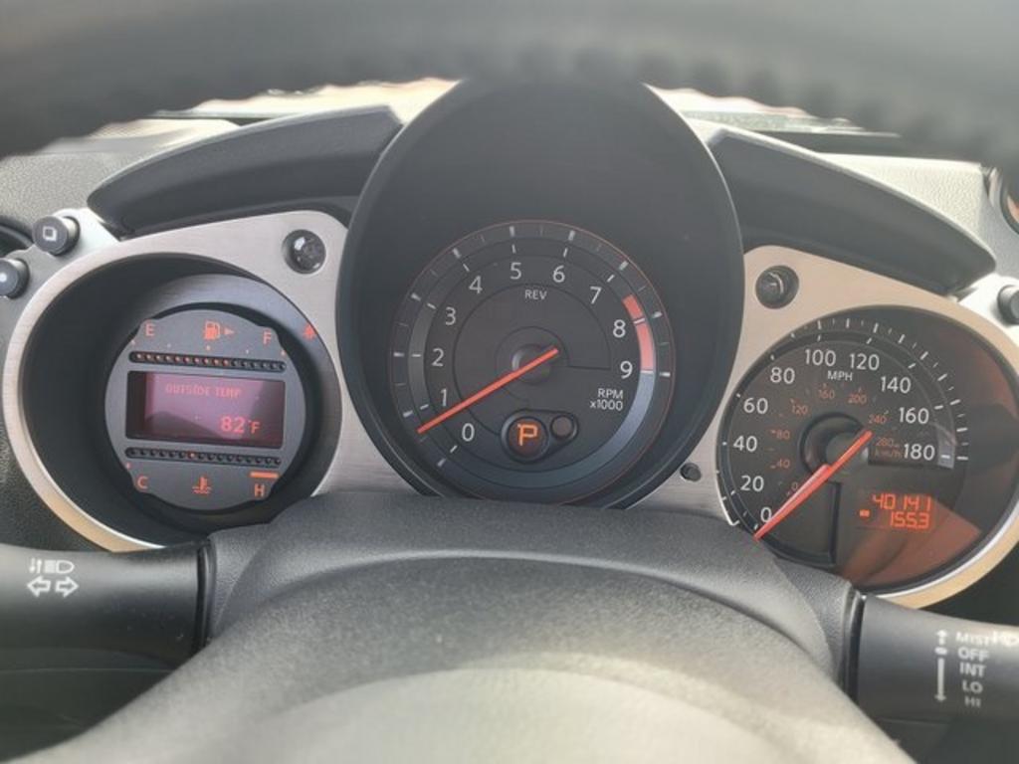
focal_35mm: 26
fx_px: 765
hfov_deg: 67.3
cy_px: 382
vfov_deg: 53.1
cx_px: 510
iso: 40
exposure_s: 1/142
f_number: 1.8
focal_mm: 5.4
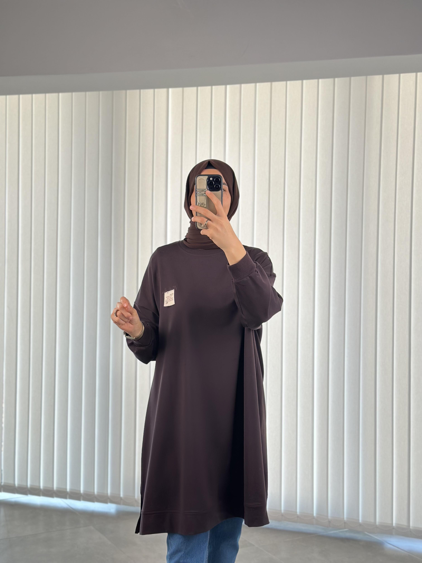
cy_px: 282
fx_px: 780
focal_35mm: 48
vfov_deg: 39.7
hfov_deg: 30.3
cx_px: 211
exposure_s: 1/264
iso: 80
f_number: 1.78
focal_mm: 6.86
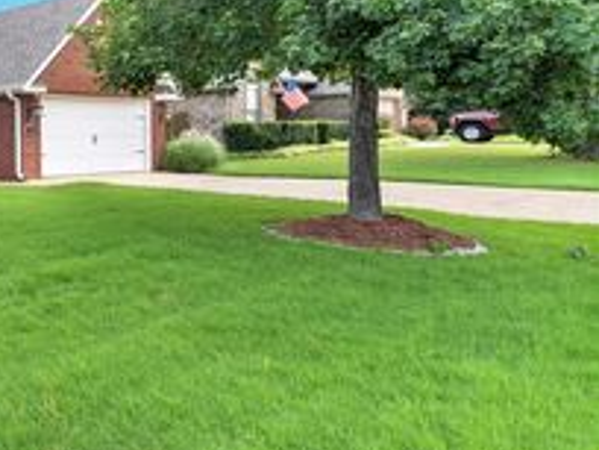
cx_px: -132
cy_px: 138
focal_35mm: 33
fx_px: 571
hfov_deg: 39.0
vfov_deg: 42.2
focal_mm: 14
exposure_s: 1/400
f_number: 2.8
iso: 250
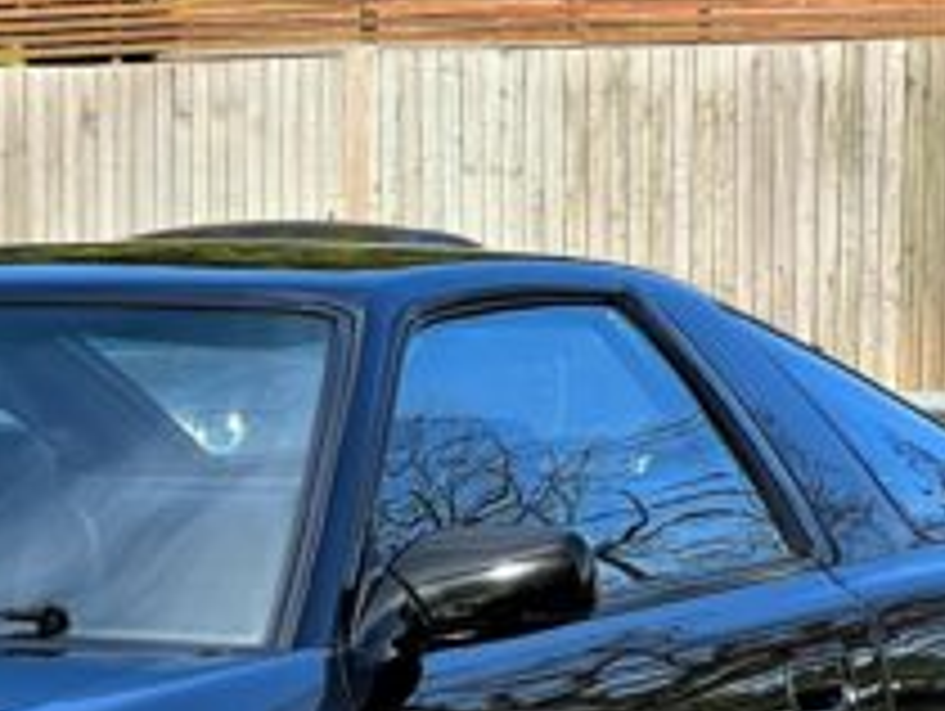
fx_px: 8008
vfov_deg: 5.1
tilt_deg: -3.5
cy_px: 824
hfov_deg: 6.7
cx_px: -310
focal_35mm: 293
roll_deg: +1.0
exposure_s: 1/252
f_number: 2.8
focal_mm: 9
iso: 32
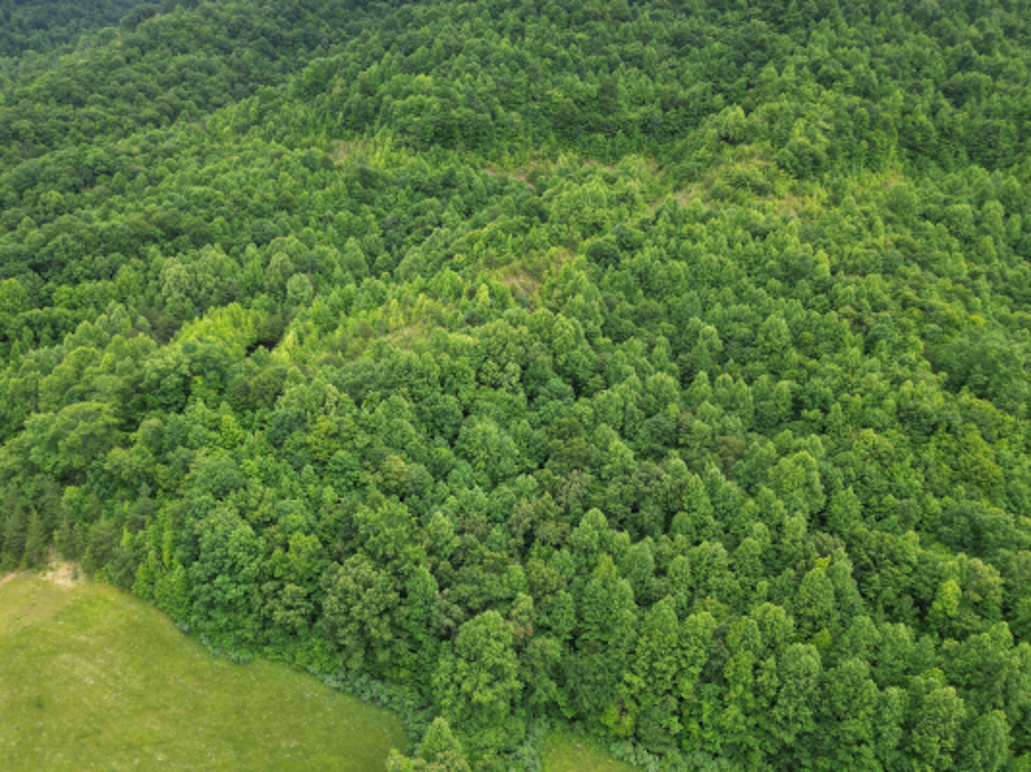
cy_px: 419
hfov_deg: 59.5
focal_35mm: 30
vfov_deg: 46.7
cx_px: 418
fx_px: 893
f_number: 1.7
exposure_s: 1/320
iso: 100
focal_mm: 6.72
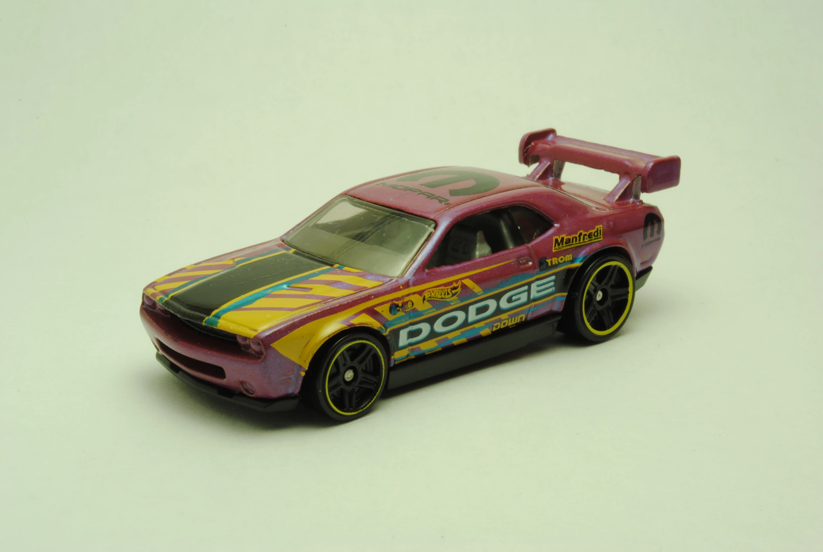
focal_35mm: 69
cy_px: 276
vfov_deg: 19.8
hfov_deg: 29.2
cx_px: 412
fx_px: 1581
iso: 100
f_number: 32
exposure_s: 1.3
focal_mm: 46
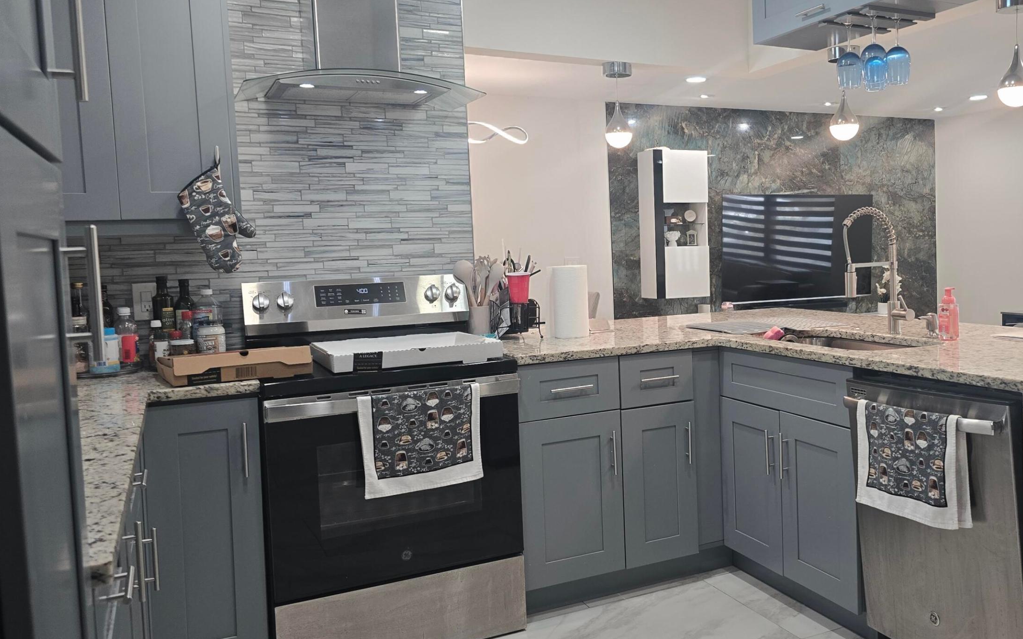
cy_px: 294
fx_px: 892
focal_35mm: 32
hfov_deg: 58.5
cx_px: 669
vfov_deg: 39.4
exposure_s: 1/120
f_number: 1.7
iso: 125
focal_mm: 6.3
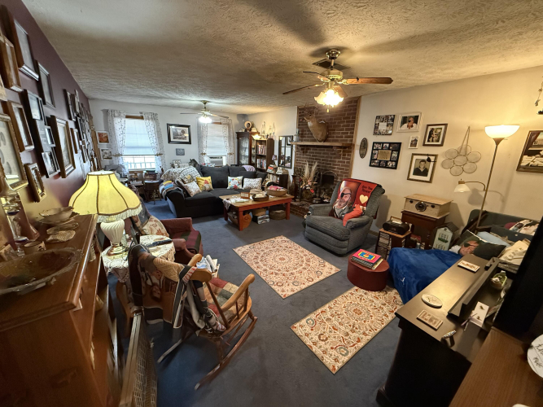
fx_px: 220
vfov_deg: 85.7
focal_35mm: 14
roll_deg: -1.4
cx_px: 272
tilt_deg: -15.6
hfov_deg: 102.1
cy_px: 204
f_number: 2.2
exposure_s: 1/60
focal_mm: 2.22
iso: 1000
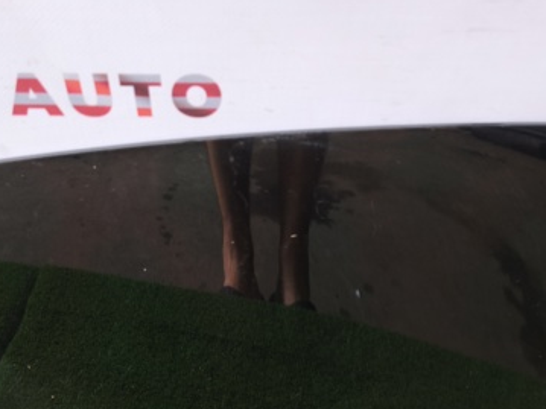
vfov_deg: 34.5
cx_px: 246
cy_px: 298
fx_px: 646
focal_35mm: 41
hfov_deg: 45.7
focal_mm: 5.35
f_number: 1.7
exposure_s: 1/65
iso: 400
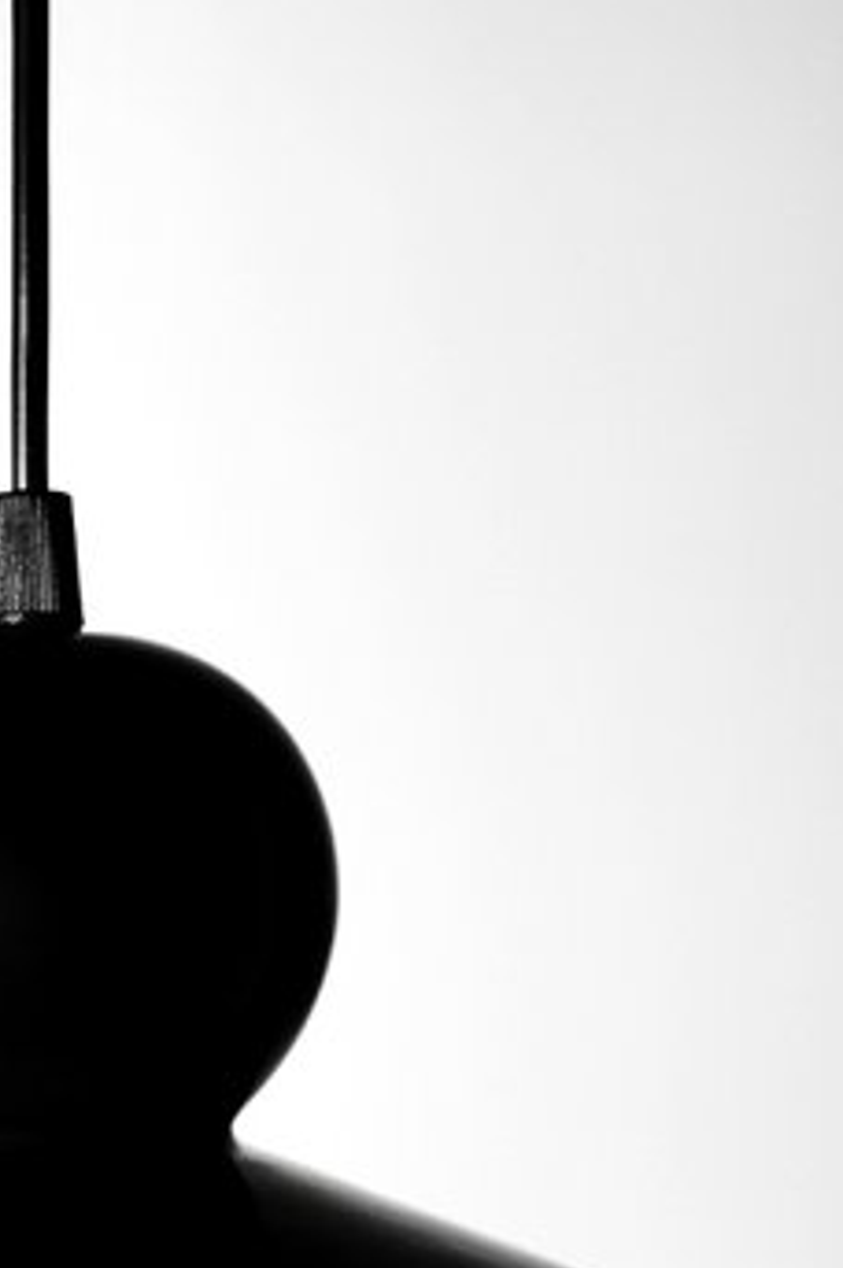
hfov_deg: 12.9
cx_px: 22
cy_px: 1102
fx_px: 3695
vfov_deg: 19.2
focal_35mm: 105
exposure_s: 1/30
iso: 400
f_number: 5
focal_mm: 30
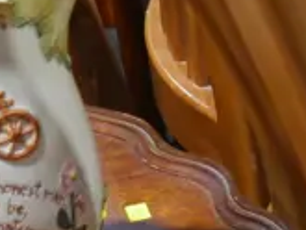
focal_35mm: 174
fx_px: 1539
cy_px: 62
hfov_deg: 9.4
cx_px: 868
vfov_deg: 8.5
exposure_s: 1/60
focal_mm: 14
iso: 500
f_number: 3.5
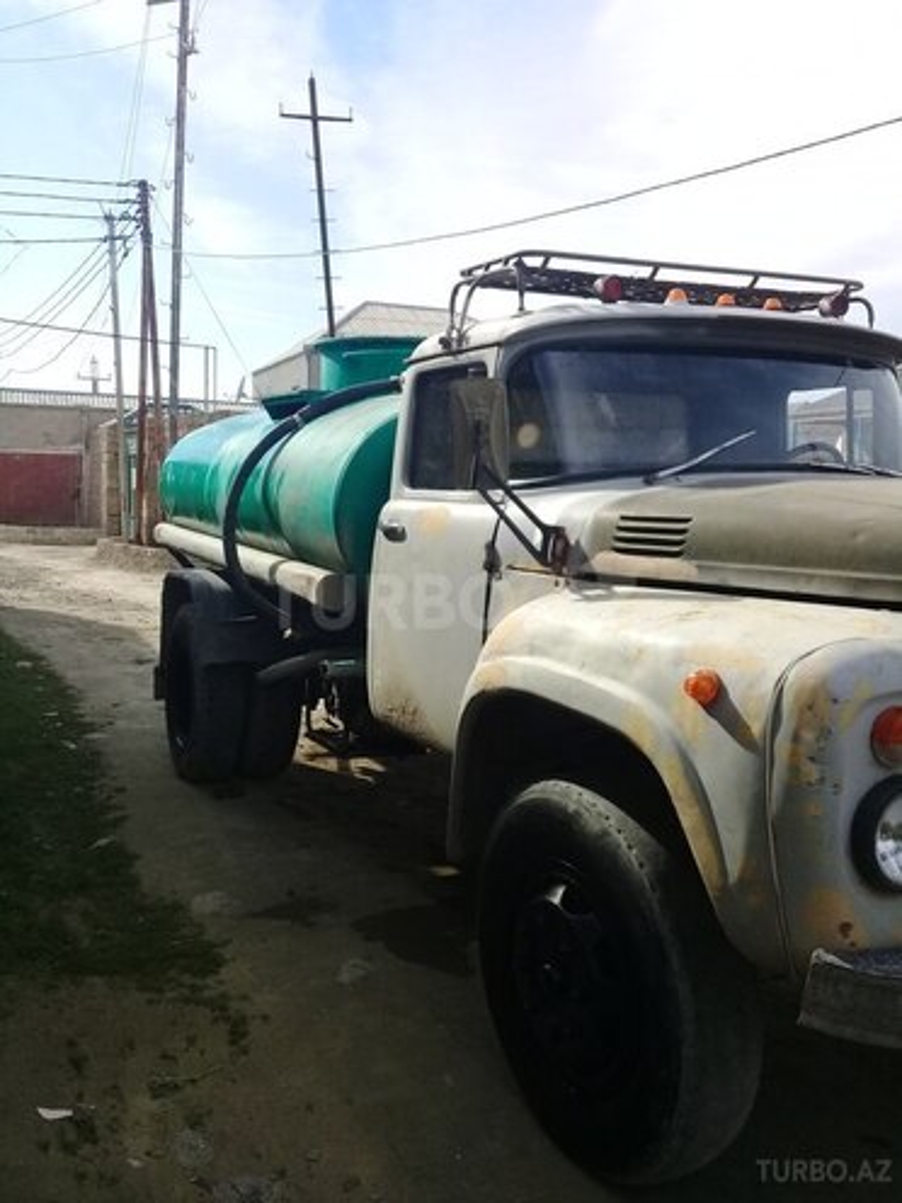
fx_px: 1077
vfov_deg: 58.4
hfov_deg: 45.4
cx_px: 451
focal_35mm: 31
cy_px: 602
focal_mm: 3.3
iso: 50
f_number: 2.2
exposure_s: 1/949
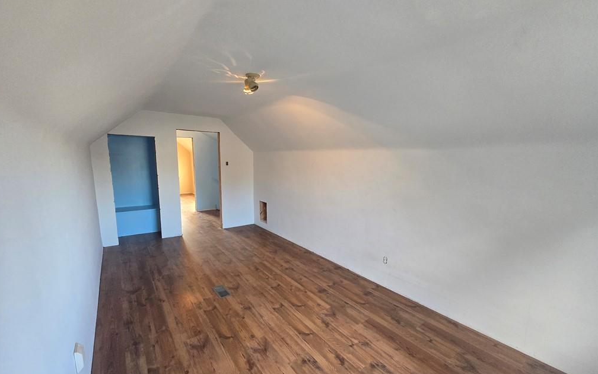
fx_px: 228
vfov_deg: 78.5
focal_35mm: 14
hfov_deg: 105.3
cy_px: 199
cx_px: 297
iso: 500
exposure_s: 1/60
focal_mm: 2.2
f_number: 2.2
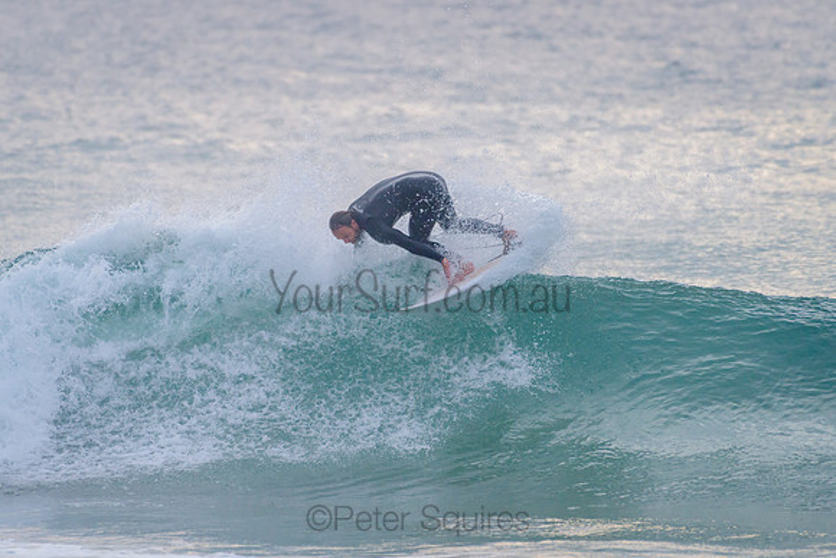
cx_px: 405
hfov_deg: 3.4
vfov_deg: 2.2
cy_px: 274
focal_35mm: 613
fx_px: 14241
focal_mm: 500
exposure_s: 1/1250
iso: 500
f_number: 5.6
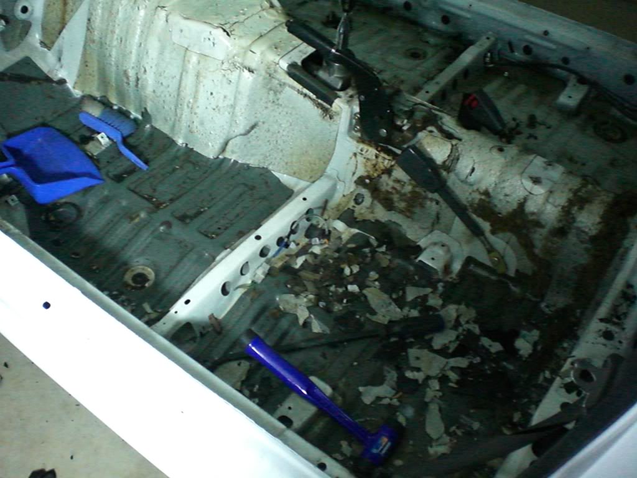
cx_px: 318
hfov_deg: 49.0
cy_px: 239
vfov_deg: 37.7
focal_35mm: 38
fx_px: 699
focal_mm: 6.3
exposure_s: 1/30
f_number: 3.1
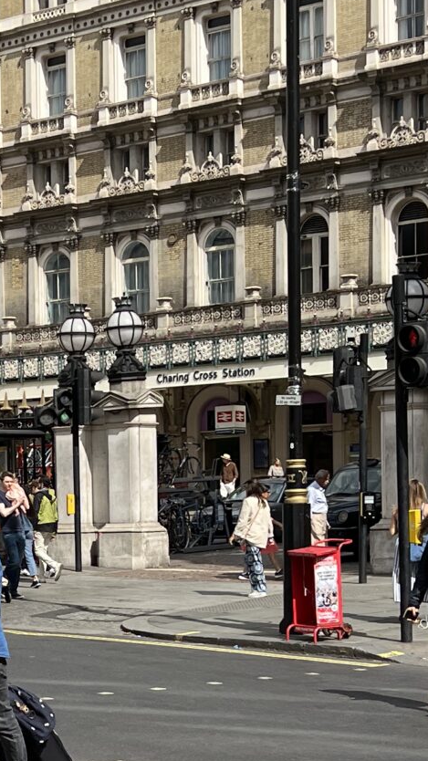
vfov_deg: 24.2
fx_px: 1756
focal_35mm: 87
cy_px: 561
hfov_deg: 13.7
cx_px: -17
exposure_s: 1/4444
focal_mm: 5.7
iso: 50
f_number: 1.5
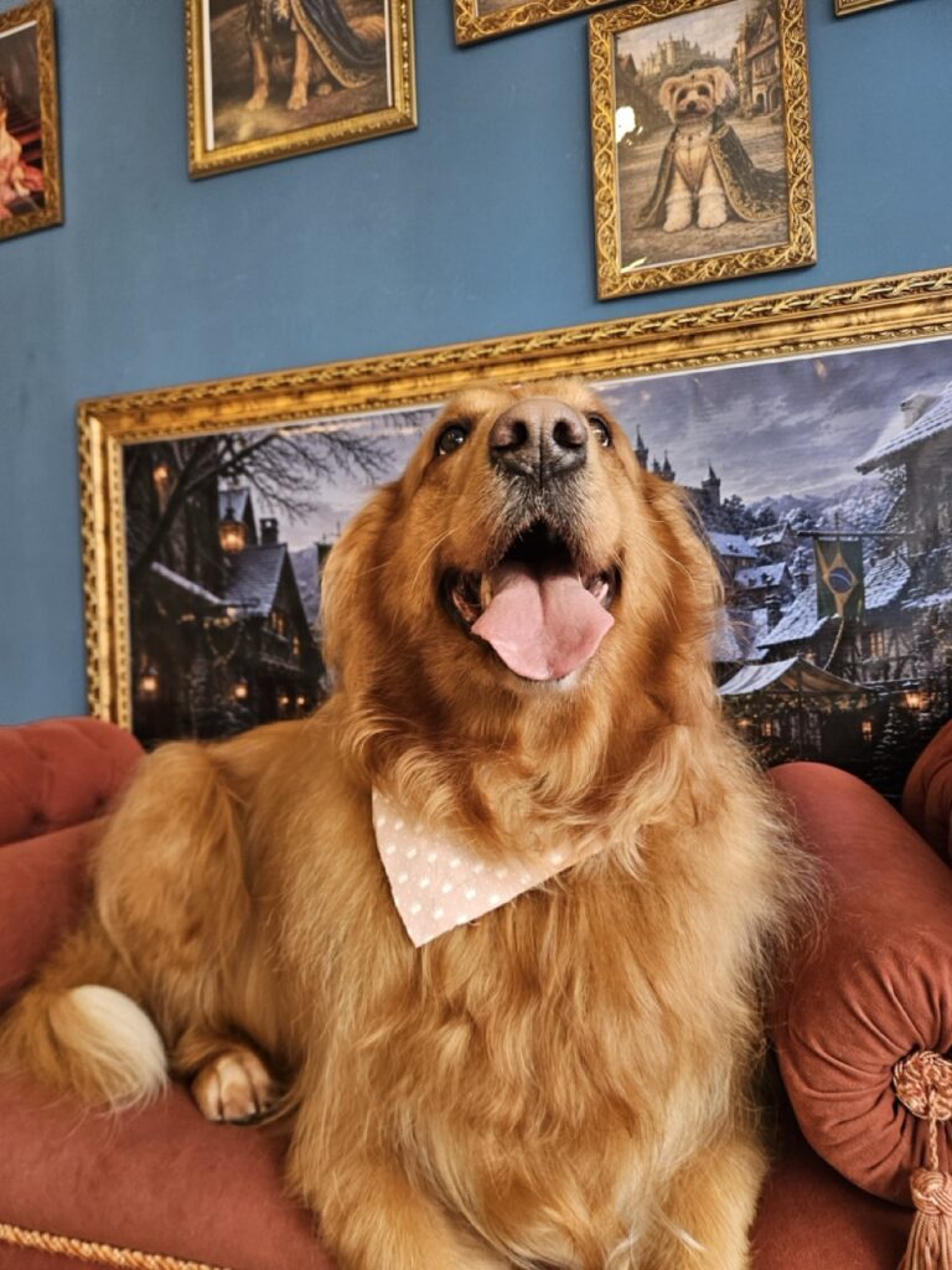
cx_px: 476
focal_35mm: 23
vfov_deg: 73.9
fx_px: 843
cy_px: 635
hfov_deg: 58.9
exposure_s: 1/149
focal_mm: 5.4
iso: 160
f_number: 1.8
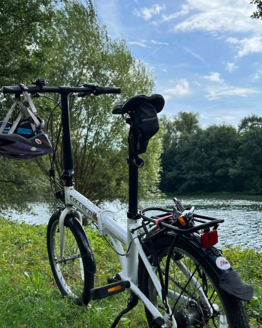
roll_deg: +2.1
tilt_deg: +5.1
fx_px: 407
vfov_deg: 43.8
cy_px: 172
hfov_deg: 35.6
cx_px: 155
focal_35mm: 42
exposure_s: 1/5587
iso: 50
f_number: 1.5
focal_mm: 5.7
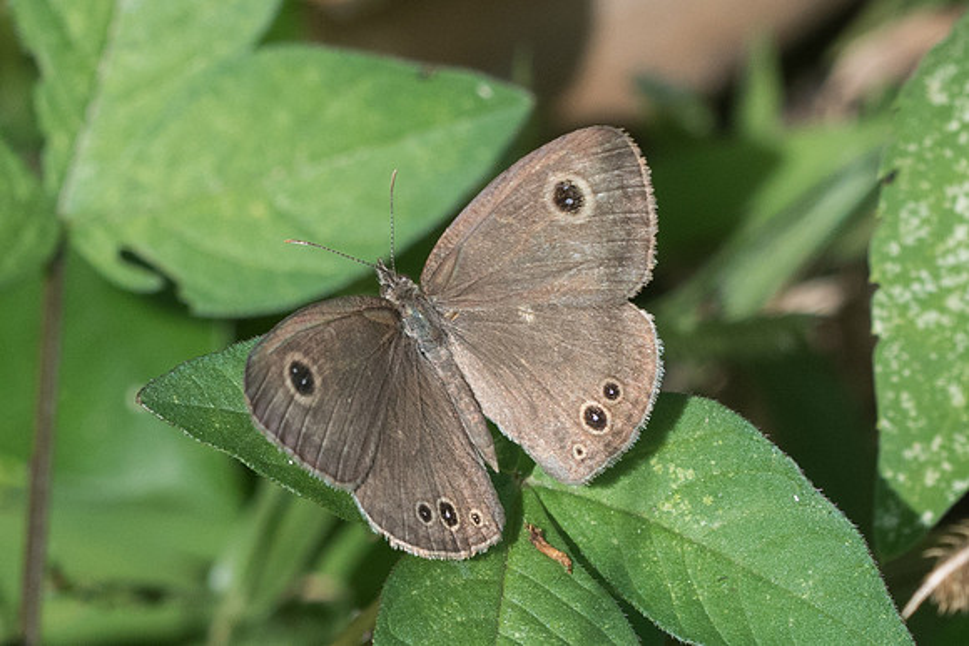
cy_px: 423
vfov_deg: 1.8
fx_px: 20896
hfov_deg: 2.7
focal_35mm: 776
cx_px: 274
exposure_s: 1/640
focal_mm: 150
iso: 400
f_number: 9
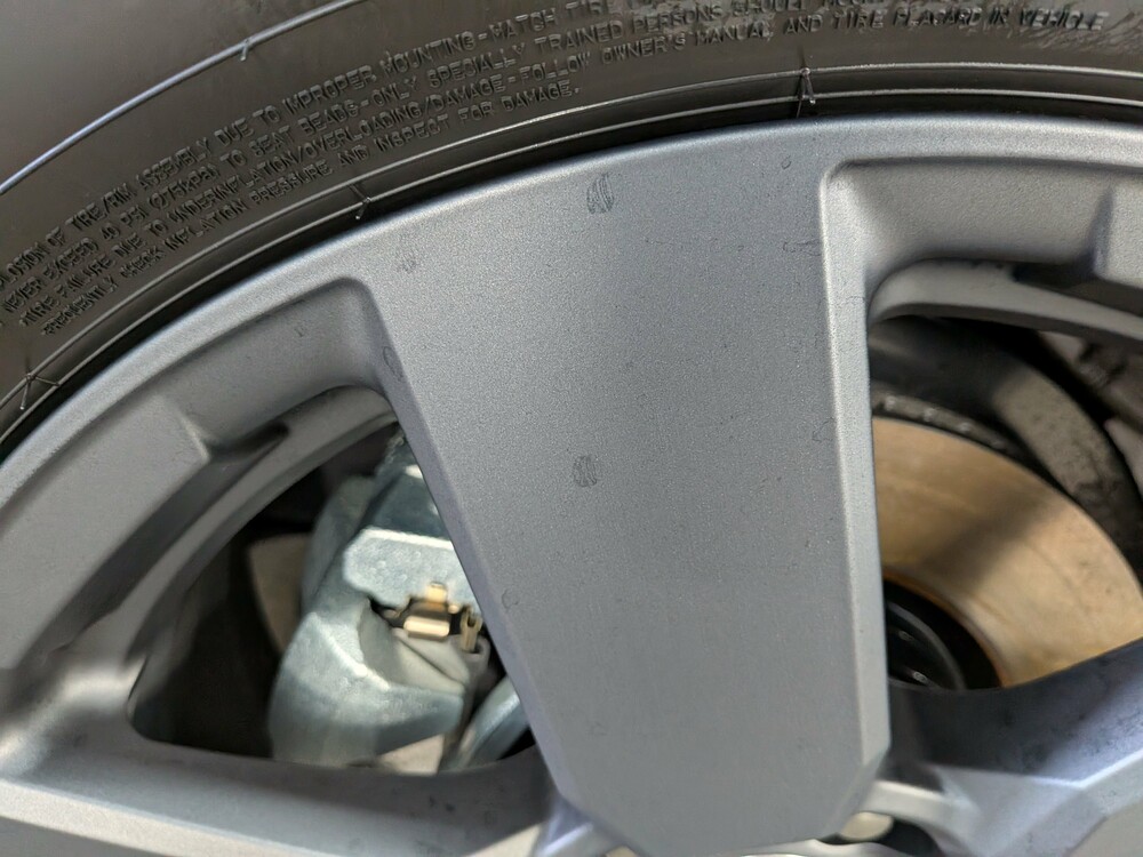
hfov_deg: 71.6
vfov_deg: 56.8
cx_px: 572
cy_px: 428
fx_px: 792
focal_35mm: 24
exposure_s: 1/120
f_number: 1.7
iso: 146
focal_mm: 4.53
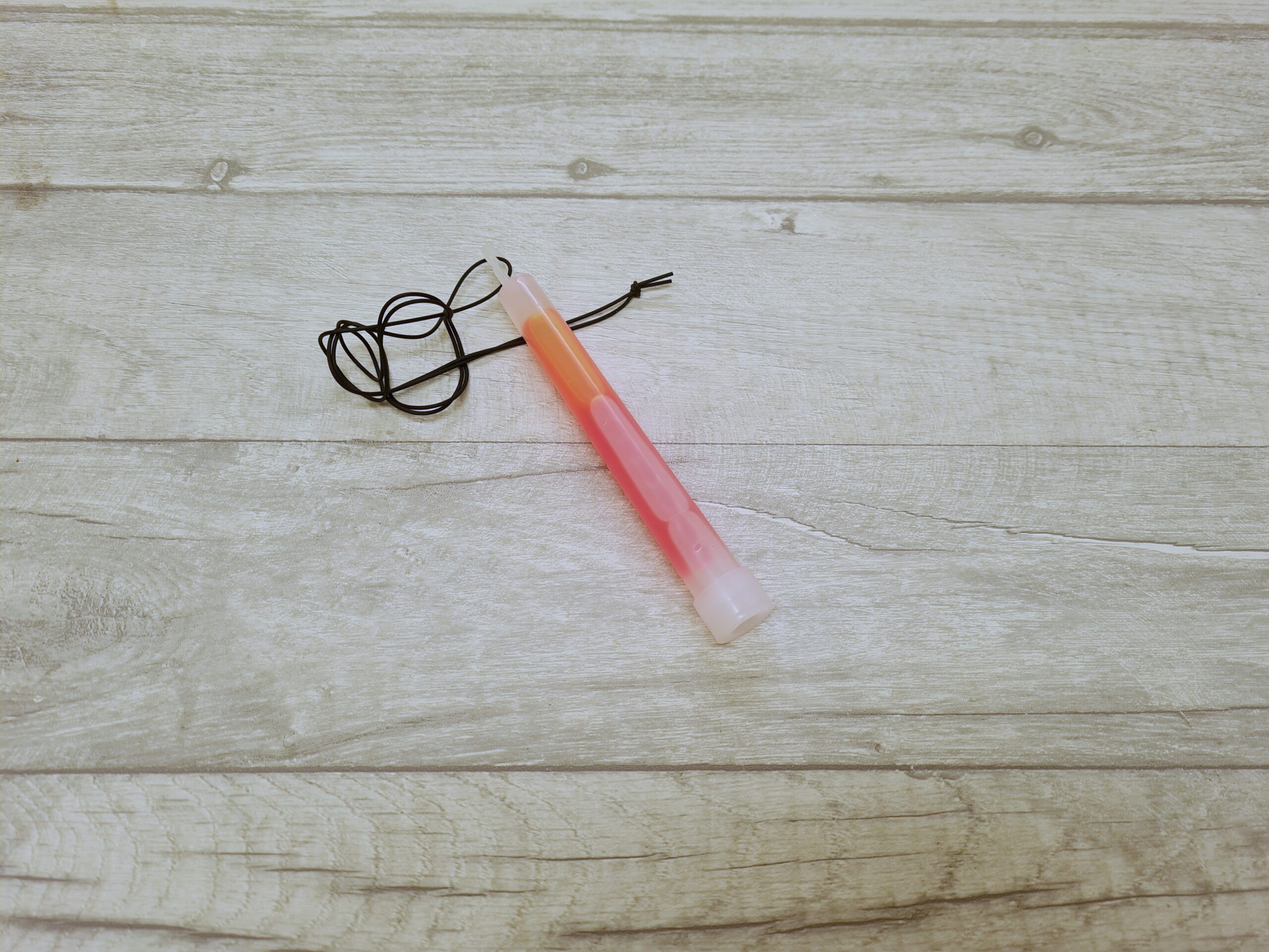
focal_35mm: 26
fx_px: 953
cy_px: 476
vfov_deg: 53.1
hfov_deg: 67.3
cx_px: 634
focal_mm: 5.4
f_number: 1.8
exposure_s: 1/100
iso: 80
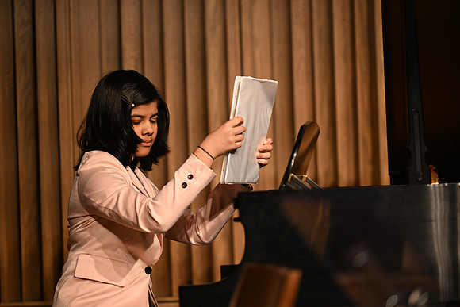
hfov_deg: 12.4
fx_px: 2109
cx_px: 230
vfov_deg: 8.3
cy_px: 154
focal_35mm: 165
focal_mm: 165
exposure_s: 1/250
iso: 1600
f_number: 2.8
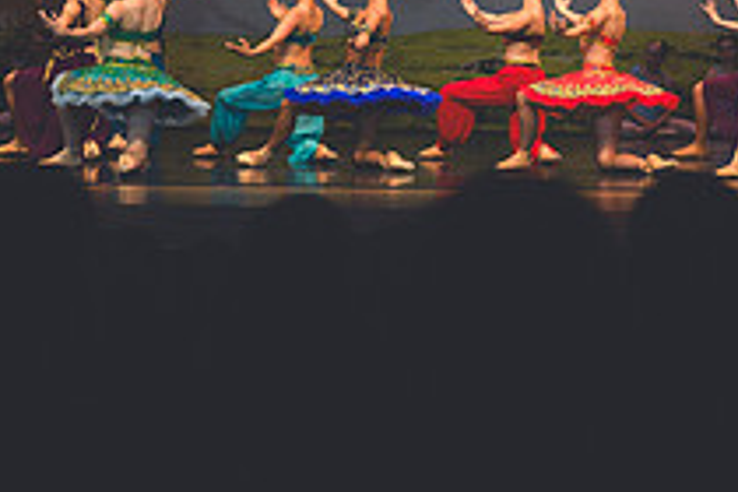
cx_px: 555
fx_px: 4633
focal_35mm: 226
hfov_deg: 9.1
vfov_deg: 6.1
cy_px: -47
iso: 720
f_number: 2.8
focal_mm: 82
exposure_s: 1/500
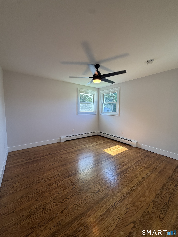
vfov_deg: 102.1
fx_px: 96
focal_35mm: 14
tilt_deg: -4.7
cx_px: 89
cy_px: 118
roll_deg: +0.1
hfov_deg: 85.7
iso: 200
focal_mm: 2.22
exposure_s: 1/60
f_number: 2.2
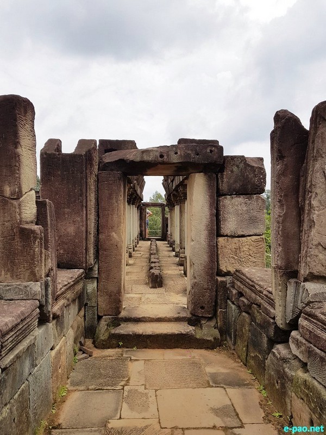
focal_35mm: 26
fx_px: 326
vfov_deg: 67.3
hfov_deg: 53.1
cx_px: 163
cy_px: 218
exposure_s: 1/3072
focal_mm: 4.2
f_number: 1.7
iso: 40
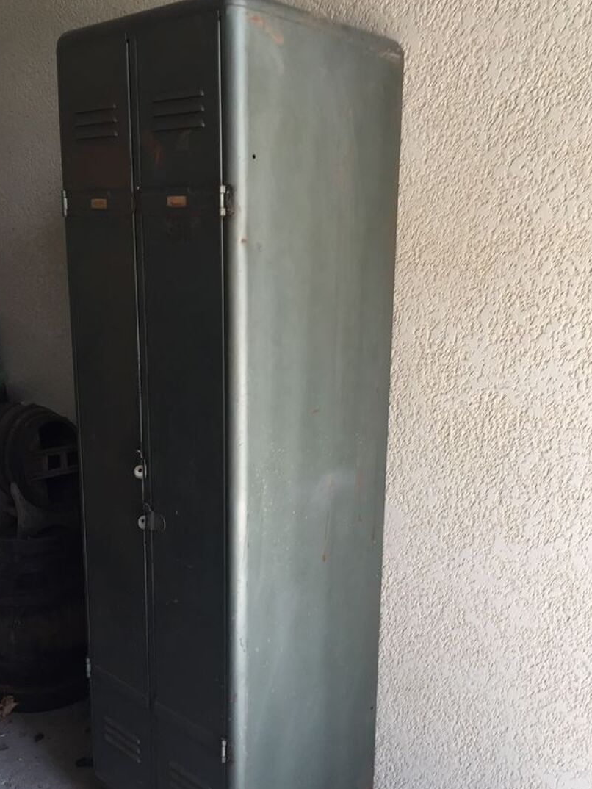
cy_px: 460
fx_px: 821
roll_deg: -1.3
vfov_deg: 51.1
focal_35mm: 36
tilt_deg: -12.6
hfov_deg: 39.6
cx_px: 345
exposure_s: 1/100
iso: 50
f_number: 2.2
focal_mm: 4.15
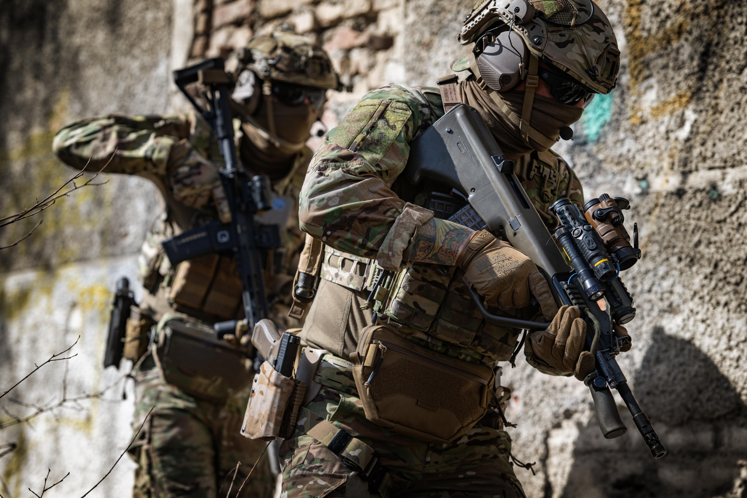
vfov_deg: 16.1
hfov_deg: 23.9
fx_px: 1764
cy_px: 249
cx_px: 374
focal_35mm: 85
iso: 200
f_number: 3.5
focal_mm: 85
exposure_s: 1/3200
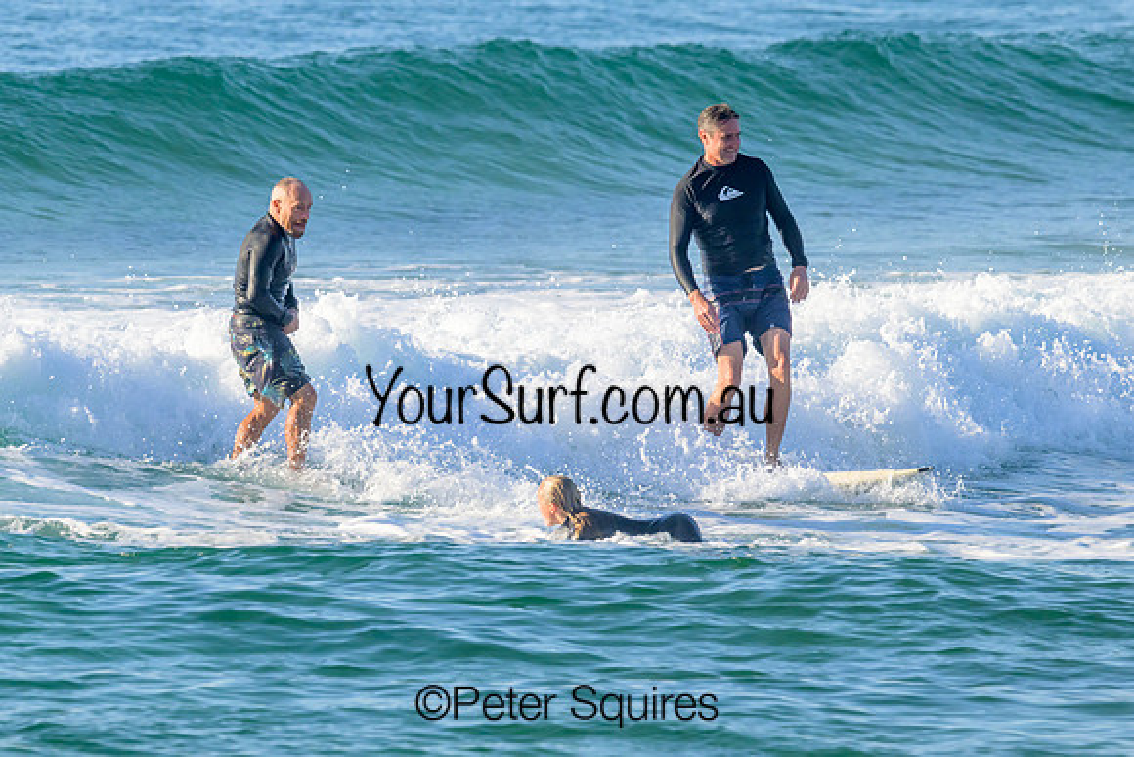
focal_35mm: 632
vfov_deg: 2.2
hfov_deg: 3.3
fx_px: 19925
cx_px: 494
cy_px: 268
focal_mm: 490
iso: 1100
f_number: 10
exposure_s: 1/2000
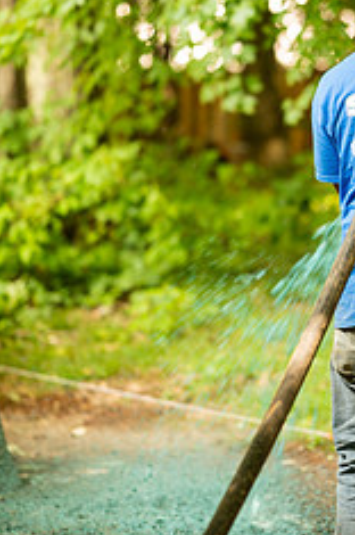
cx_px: 299
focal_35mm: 163
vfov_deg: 12.6
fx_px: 2418
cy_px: 203
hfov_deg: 8.4
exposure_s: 1/125
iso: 100
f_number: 1.8
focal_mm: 85
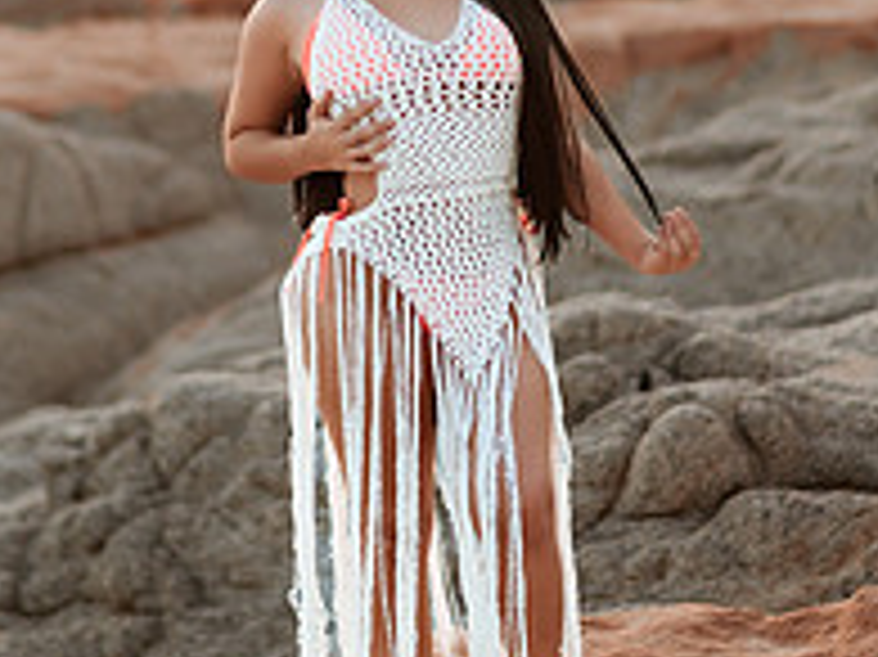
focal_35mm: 129
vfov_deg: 11.4
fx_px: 3270
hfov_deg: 15.3
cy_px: 9
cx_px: 450
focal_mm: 58
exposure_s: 1/1600
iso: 100
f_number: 1.4
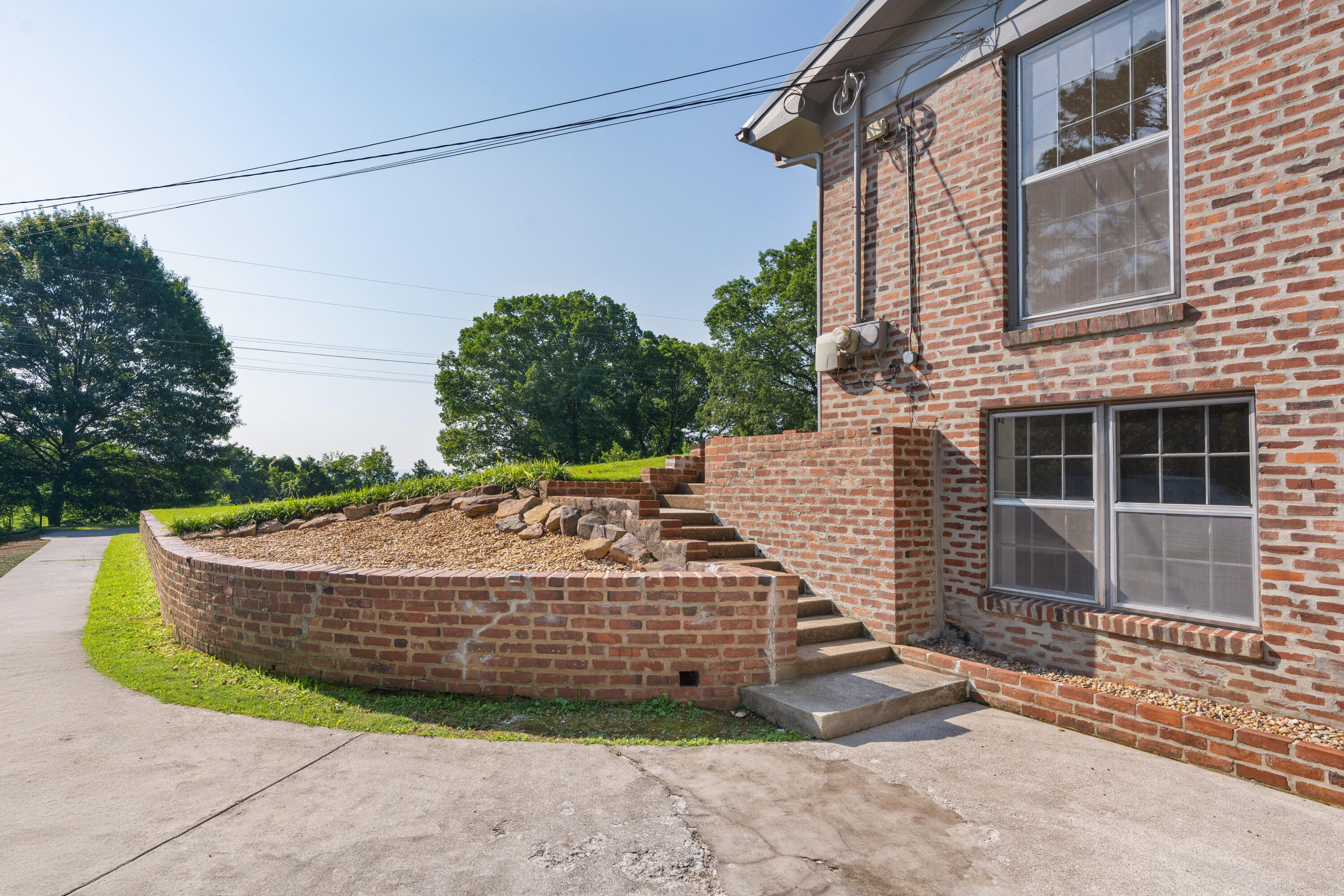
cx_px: 672
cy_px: 448
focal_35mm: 19
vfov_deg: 64.6
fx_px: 709
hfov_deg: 86.9
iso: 320
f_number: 7.1
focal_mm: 19
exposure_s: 1/500
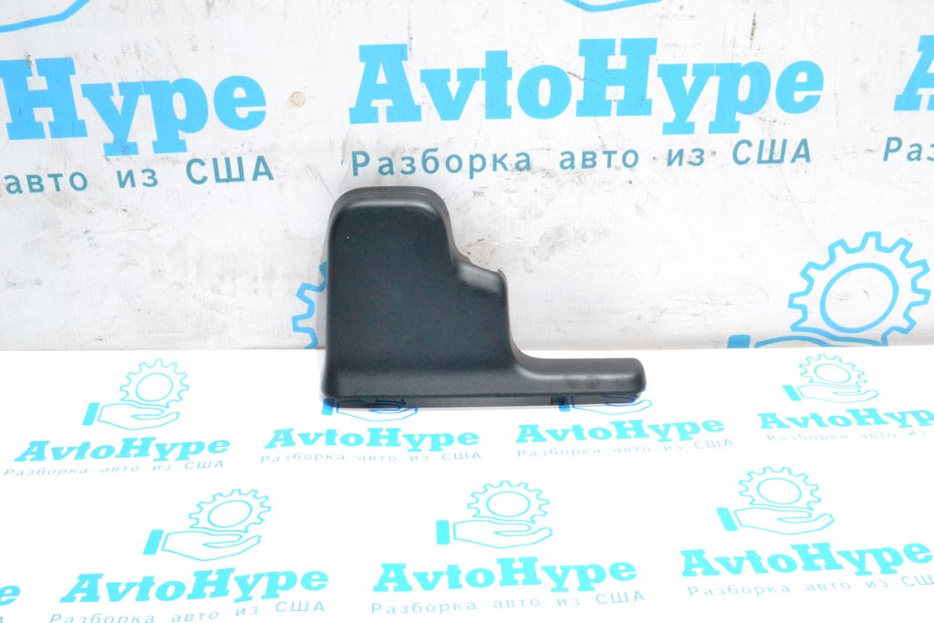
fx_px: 934
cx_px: 467
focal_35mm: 36
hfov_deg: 53.1
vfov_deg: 36.9
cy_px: 312
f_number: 14
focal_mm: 24
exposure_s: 1/80
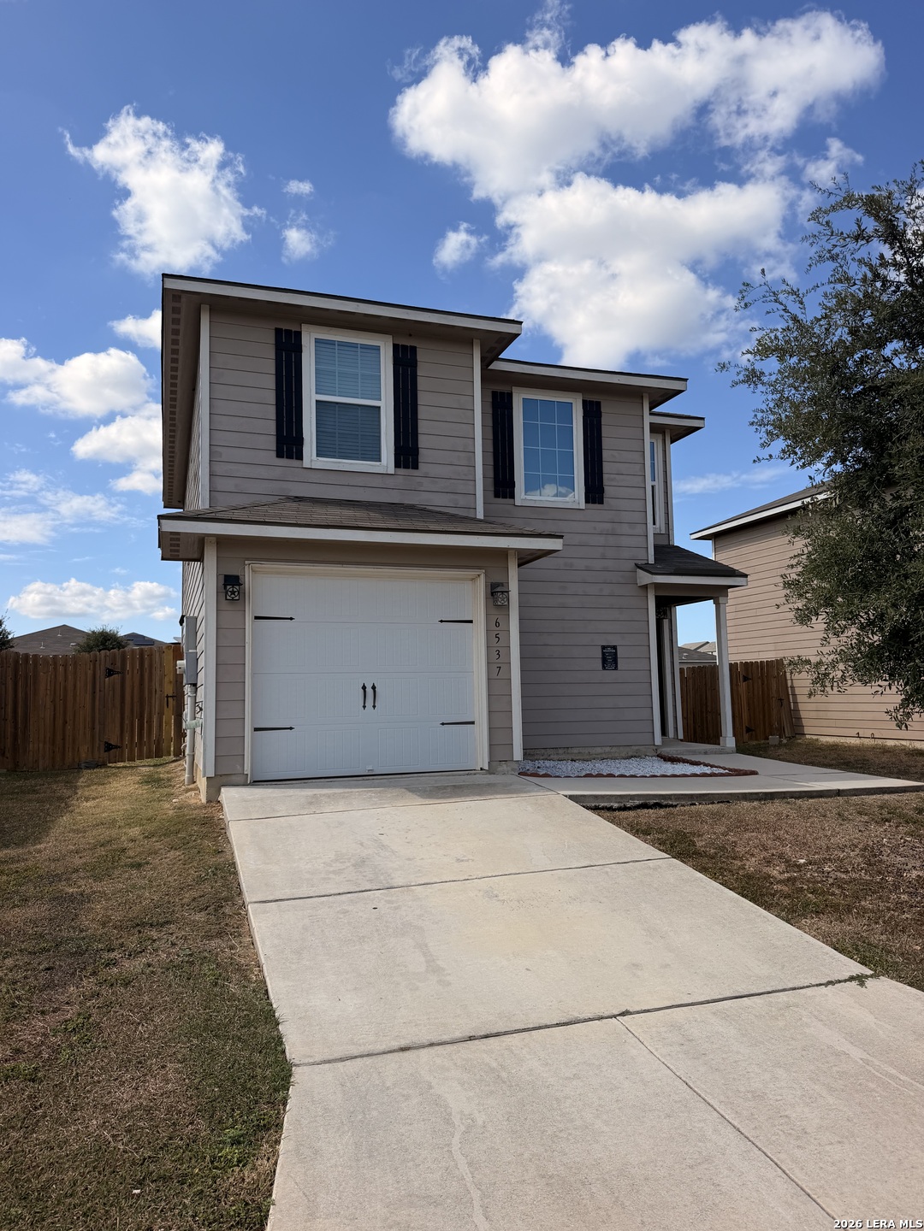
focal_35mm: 24
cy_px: 616
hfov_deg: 56.8
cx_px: 462
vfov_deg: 71.6
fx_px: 854
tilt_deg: +5.3
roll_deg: +0.6
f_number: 1.78
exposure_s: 1/5319
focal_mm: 6.76
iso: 80
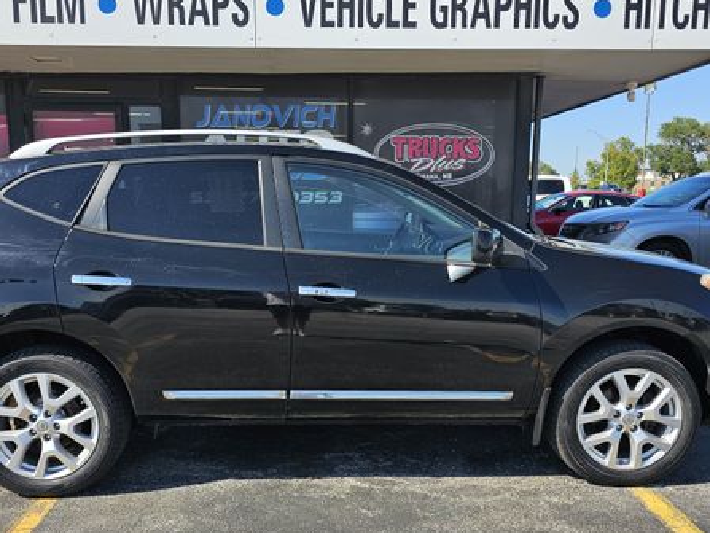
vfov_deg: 42.9
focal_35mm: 33
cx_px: 330
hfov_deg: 55.3
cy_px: 299
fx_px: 677
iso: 20
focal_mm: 6.3
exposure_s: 1/719
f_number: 1.7
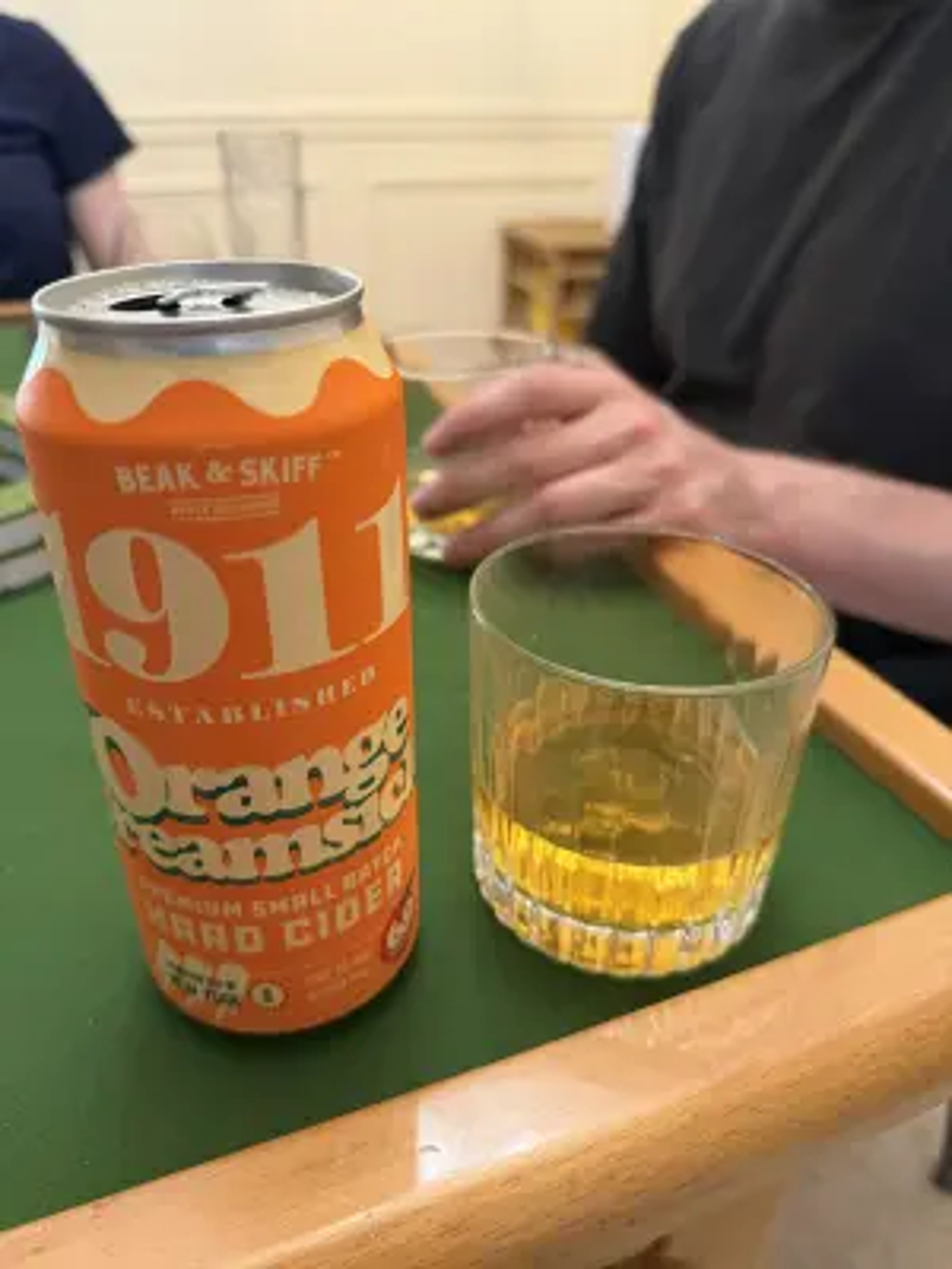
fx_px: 880
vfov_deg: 71.6
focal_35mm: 24
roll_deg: +0.3
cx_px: 476
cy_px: 634
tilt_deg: -30.5
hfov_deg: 56.8
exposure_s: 1/60
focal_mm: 6.76
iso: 500
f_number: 1.78
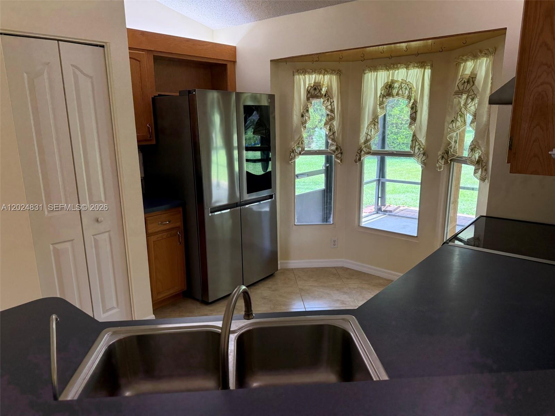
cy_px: 208
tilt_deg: -12.6
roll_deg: -0.1
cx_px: 278
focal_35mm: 24
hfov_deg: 71.6
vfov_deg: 56.8
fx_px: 385
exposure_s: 1/138
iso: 200
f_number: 1.78
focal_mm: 6.76
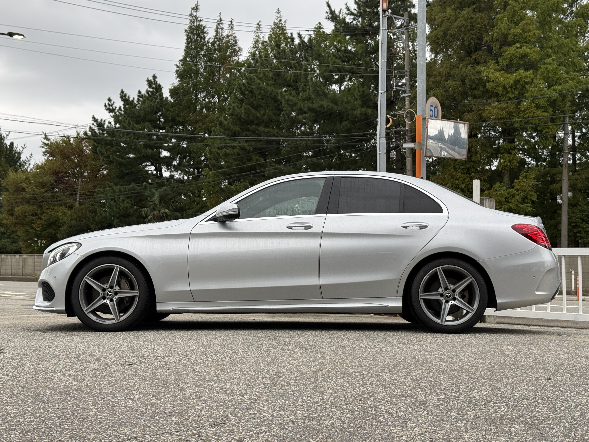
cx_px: 294
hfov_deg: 39.7
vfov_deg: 30.3
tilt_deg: +3.8
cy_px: 221
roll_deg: -0.5
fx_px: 817
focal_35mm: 48
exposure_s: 1/110
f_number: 1.78
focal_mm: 6.76
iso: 100
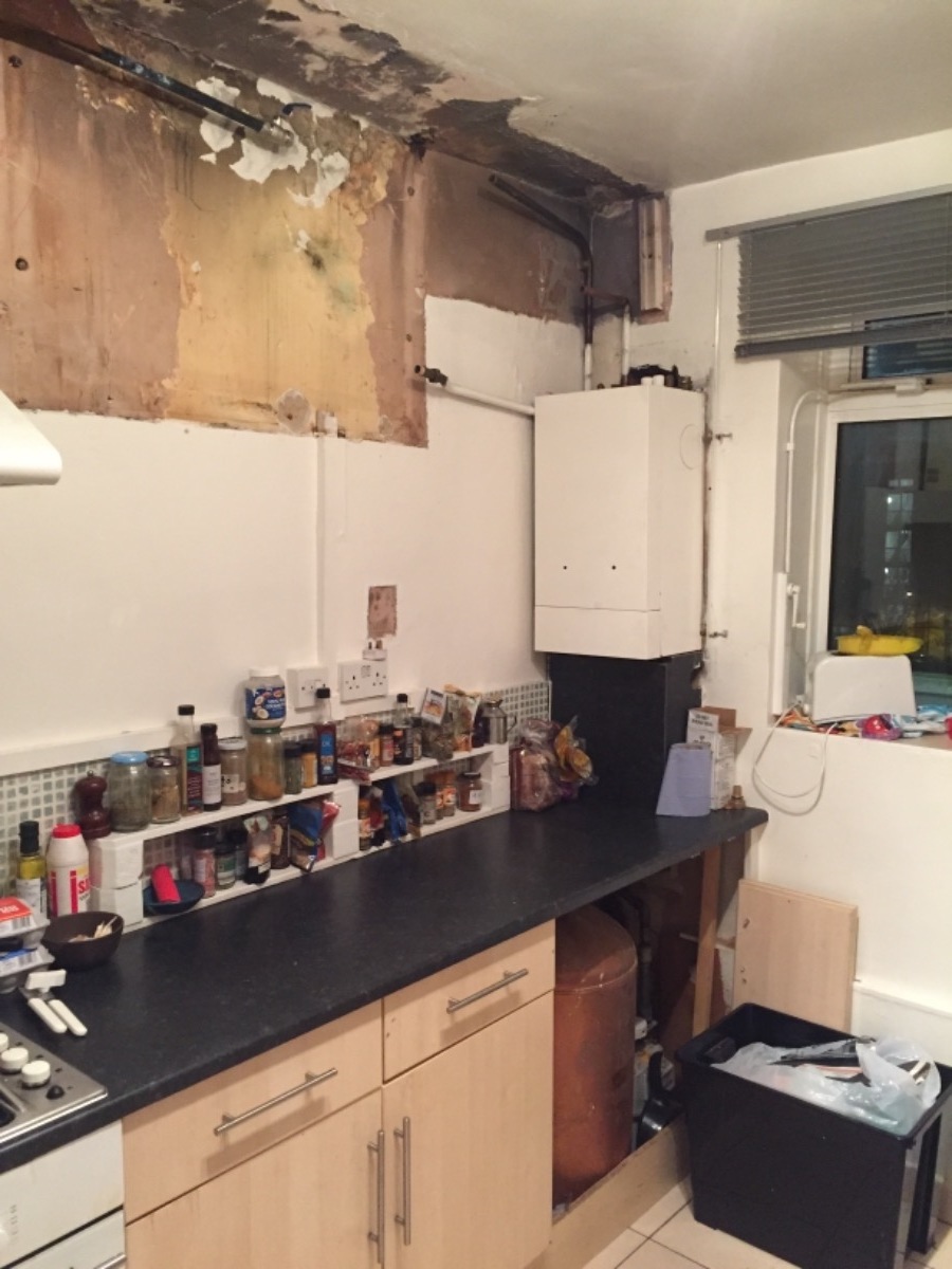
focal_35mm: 29
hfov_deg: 48.2
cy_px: 634
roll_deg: +0.7
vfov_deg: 61.7
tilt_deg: -6.1
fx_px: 1063
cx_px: 476
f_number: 2.2
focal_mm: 4.15
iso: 250
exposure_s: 1/25
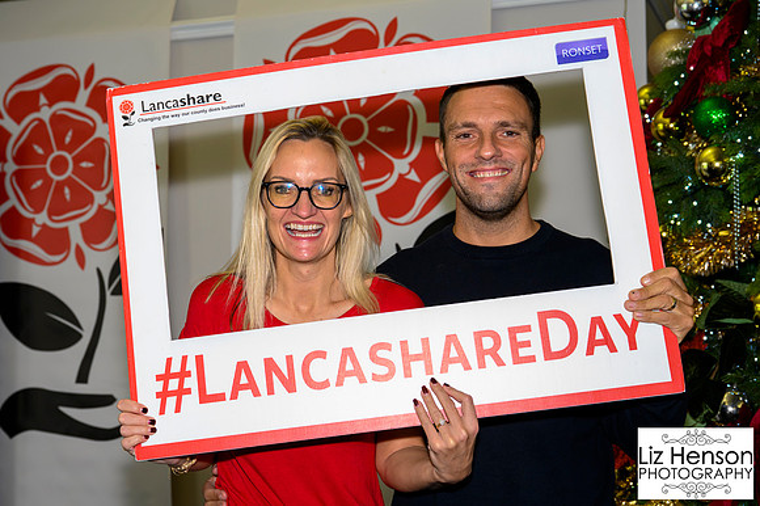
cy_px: 250
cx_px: 352
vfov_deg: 25.2
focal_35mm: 54
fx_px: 1130
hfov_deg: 37.1
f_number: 5
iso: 3200
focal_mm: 43
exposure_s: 1/100
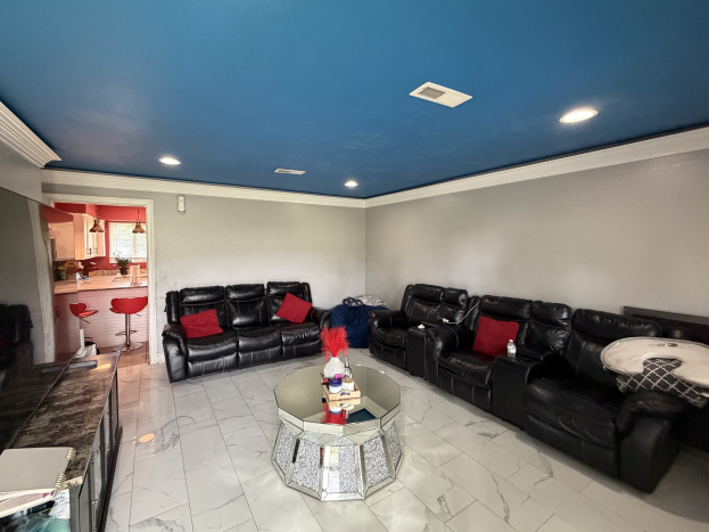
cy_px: 254
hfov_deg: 98.1
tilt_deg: -1.6
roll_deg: -0.9
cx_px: 336
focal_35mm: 15
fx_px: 307
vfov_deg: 81.7
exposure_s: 1/60
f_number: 2.2
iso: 640
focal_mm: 2.22
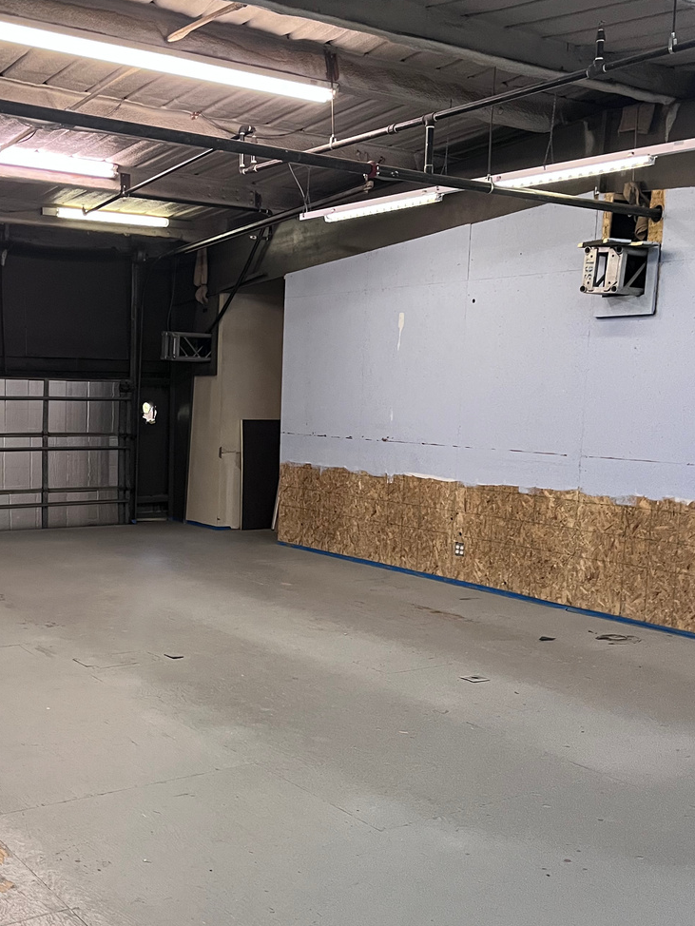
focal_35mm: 41
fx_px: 1097
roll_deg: -1.2
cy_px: 518
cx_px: 233
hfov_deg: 34.8
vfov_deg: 45.7
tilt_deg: -7.2
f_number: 1.6
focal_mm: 5.1
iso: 250
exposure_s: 1/60
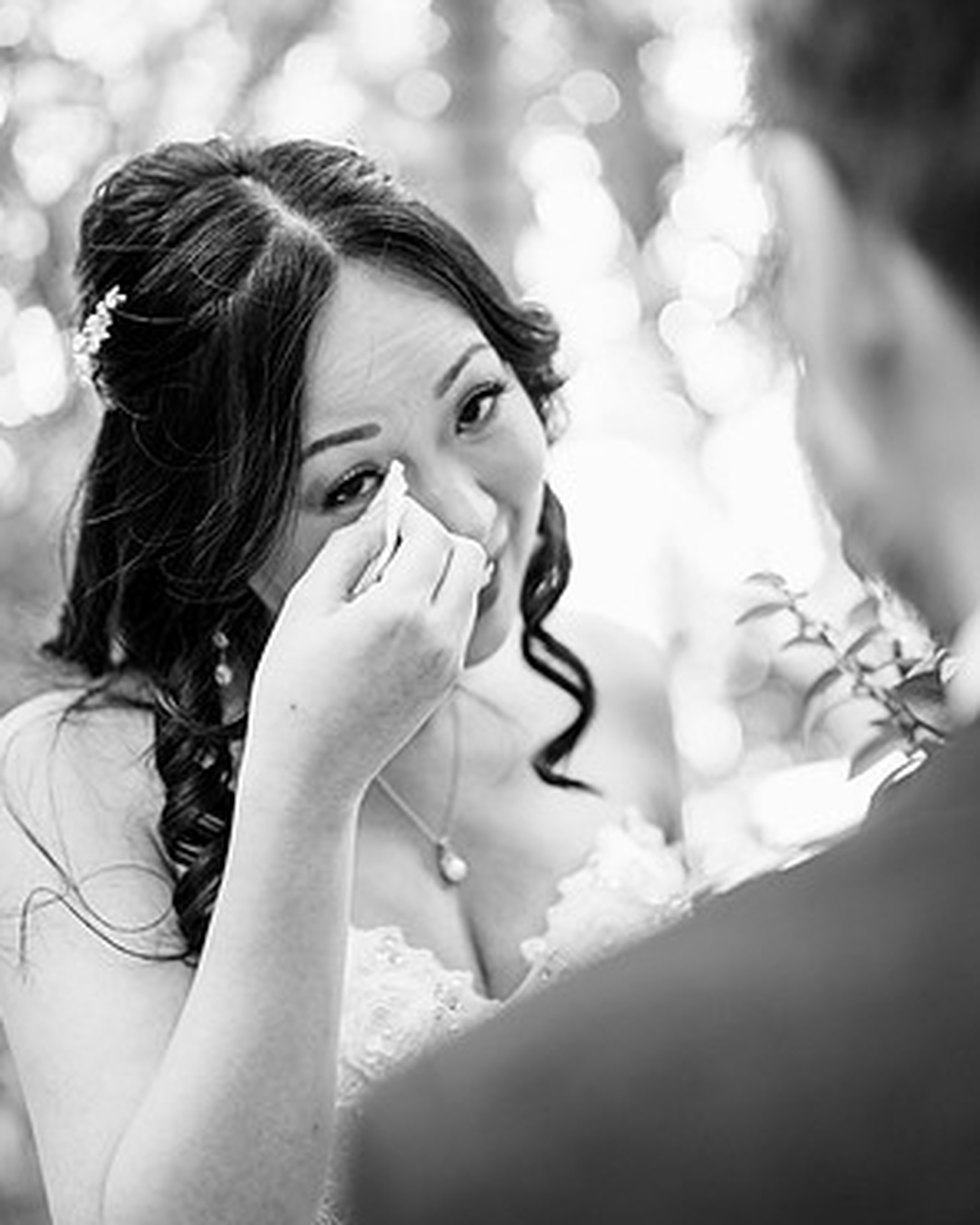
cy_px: 523
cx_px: 488
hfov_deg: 26.7
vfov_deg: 33.0
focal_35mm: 57
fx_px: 2067
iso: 560
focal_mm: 50
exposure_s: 1/125
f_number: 1.8
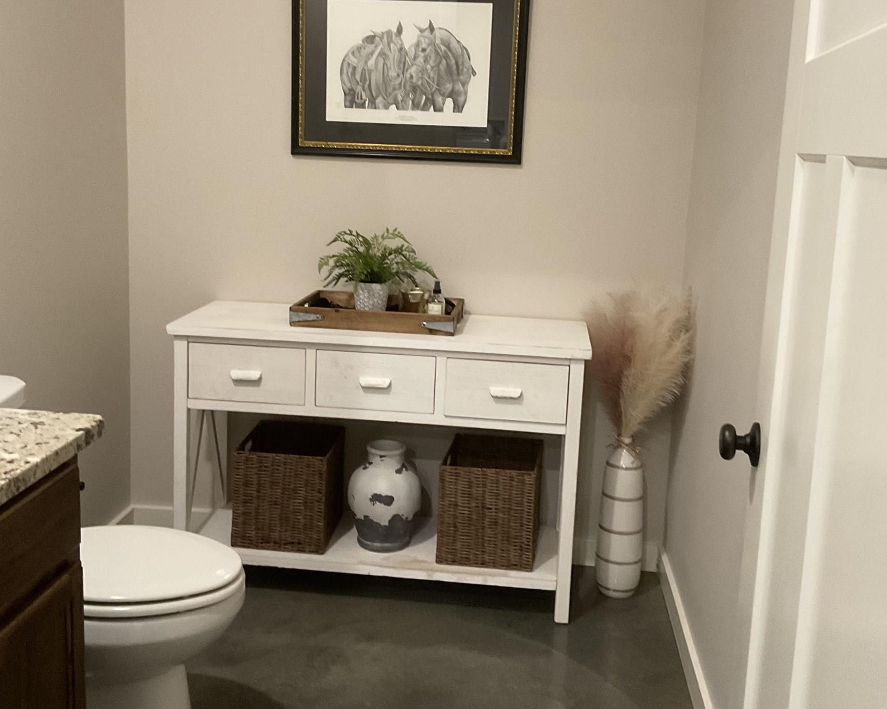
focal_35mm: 38
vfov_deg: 39.0
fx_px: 998
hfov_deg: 47.9
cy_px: 282
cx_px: 443
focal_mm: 3
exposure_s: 1/60
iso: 250
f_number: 1.8
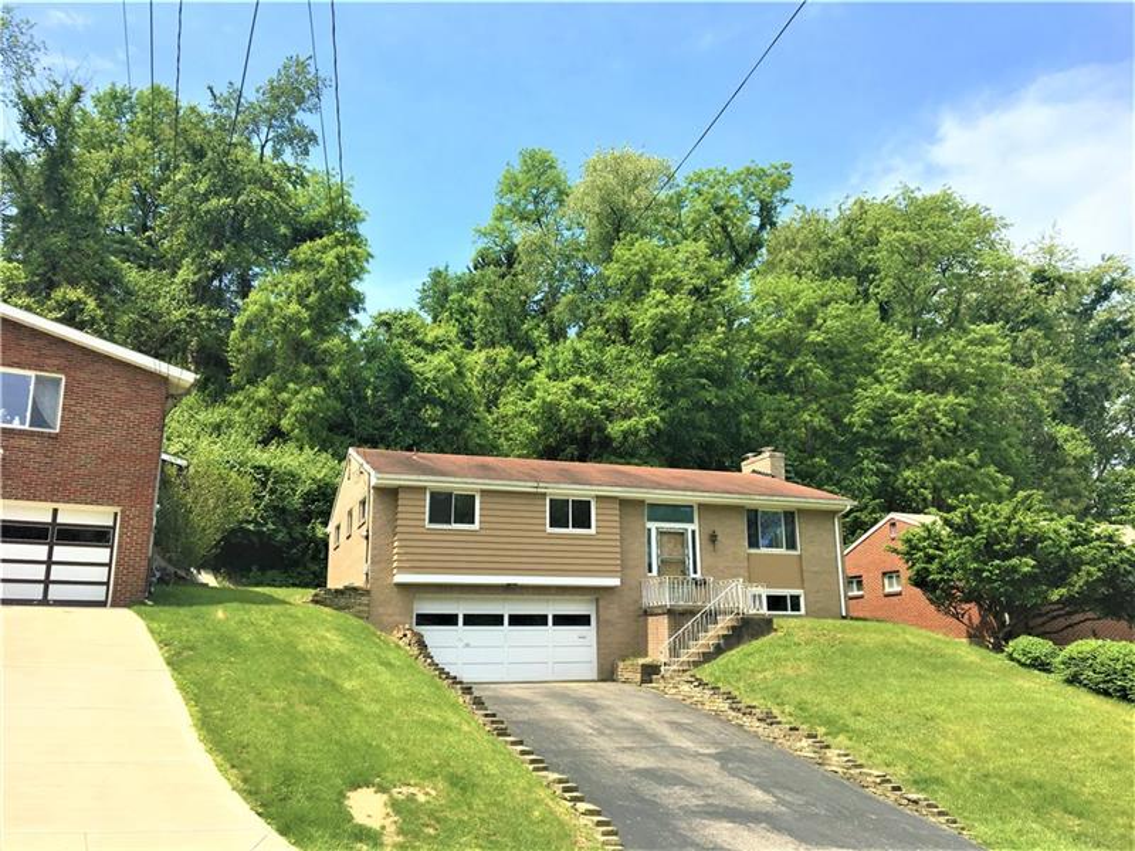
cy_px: 426
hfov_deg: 61.7
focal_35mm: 29
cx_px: 568
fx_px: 951
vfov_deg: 48.2
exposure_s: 1/1451
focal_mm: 4.15
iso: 25
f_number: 2.2
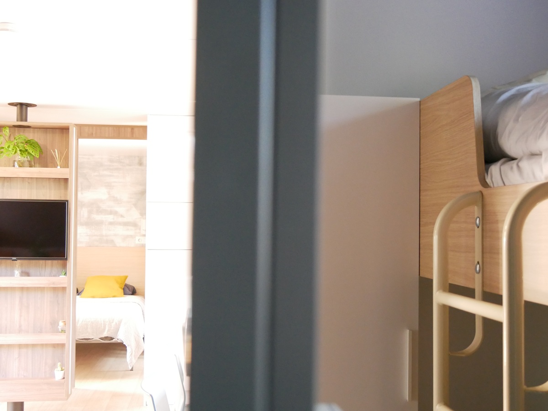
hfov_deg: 44.8
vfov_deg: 34.4
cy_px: 206
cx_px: 274
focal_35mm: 42
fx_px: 665
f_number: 4
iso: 3200
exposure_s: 1/30
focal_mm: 21
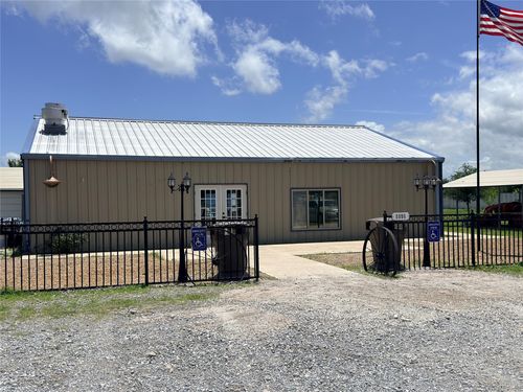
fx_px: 559
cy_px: 196
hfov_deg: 50.1
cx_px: 262
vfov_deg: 38.7
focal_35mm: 37
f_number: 1.78
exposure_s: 1/11364
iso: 80
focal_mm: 6.76
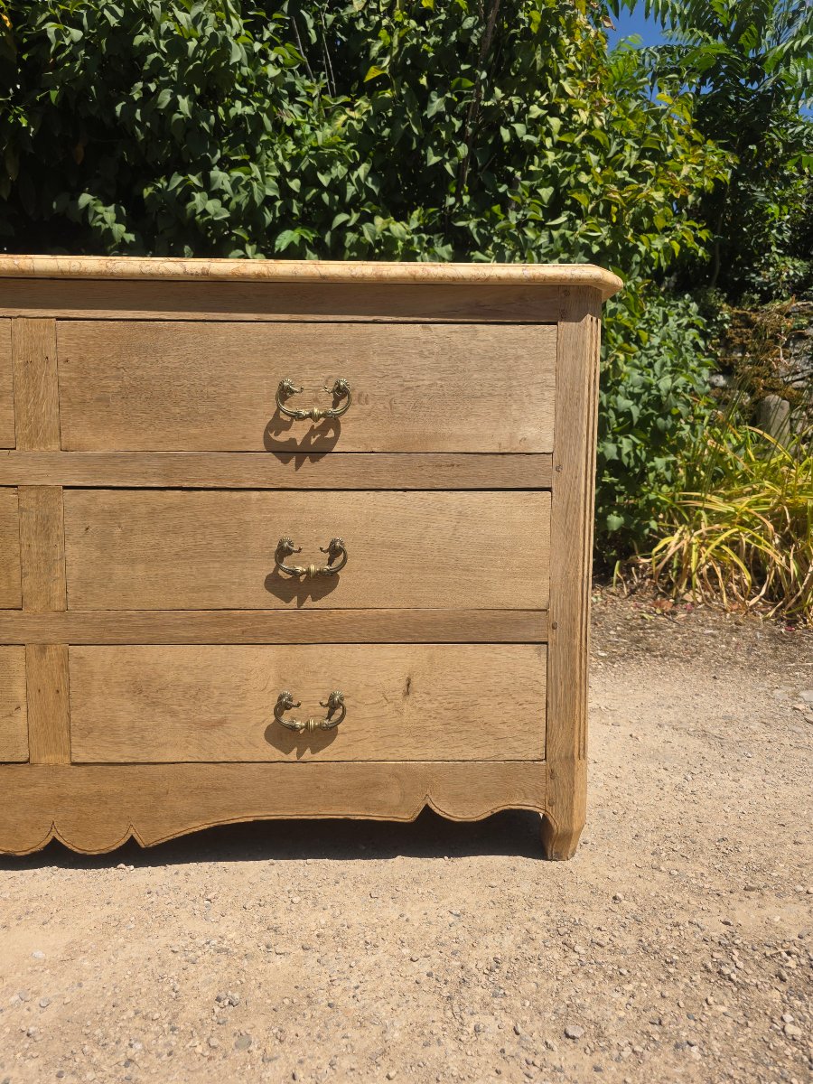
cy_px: 542
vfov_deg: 73.9
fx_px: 720
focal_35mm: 23
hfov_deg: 58.9
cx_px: 406
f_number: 1.7
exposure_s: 1/7626
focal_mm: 6.3
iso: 80
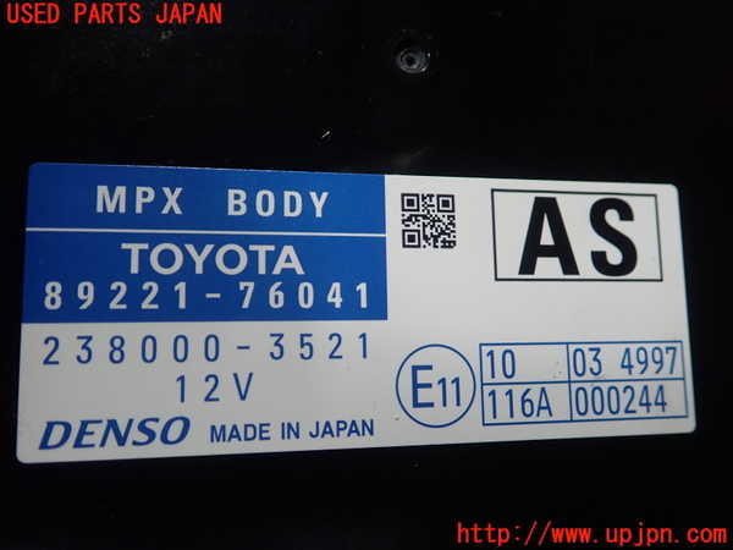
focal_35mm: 30
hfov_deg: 60.0
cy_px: 275
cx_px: 366
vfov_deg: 46.8
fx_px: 635
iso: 200
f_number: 2.3
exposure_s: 1/125
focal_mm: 5.5
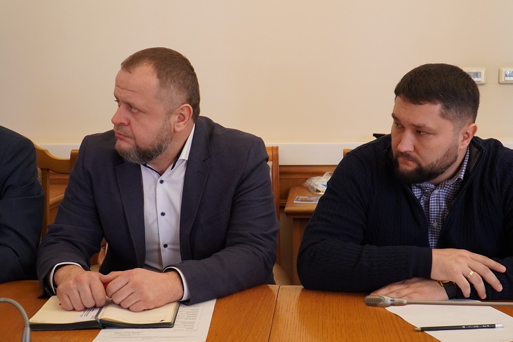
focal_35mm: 44
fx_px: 621
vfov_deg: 30.8
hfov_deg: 44.9
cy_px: 182
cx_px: 276
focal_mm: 25
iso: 2500
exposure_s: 1/160
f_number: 4
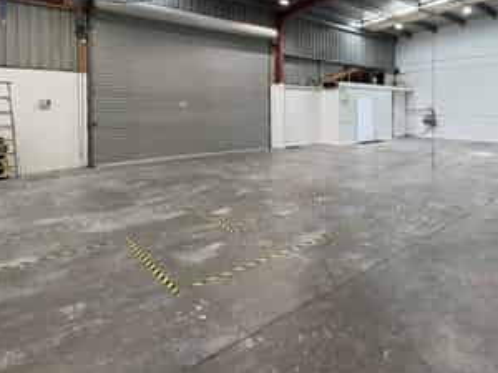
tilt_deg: -1.3
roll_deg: +0.8
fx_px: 331
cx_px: 376
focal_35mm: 23
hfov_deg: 68.9
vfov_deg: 57.1
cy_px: 114
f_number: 2.2
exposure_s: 1/100
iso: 80
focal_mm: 2.22
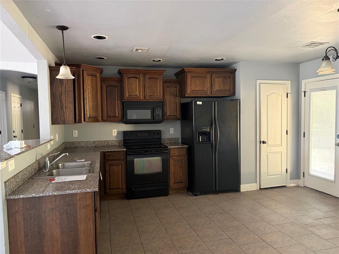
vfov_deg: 53.1
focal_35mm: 26
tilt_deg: -2.9
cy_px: 127
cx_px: 170
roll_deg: -1.0
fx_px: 255
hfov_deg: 67.3
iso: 250
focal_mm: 5.96
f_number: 1.6
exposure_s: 1/60
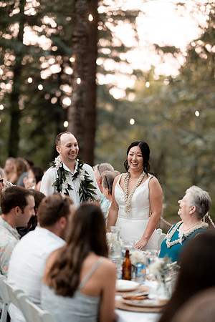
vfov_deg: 23.9
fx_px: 761
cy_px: 161
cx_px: 108
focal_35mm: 85
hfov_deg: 16.1
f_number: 1.4
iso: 400
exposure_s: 1/400
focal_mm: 85
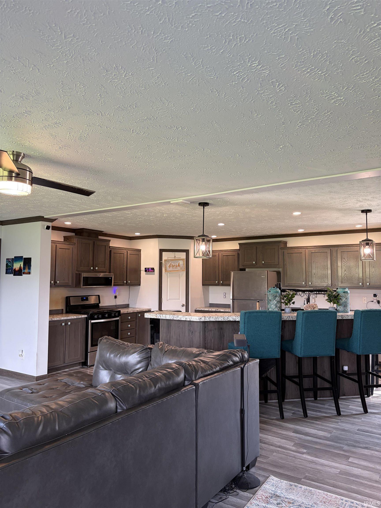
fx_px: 382
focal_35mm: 26
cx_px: 190
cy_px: 254
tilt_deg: +4.2
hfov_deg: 53.1
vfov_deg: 67.3
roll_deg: +0.2
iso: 80
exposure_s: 1/60
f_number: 1.6
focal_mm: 5.96
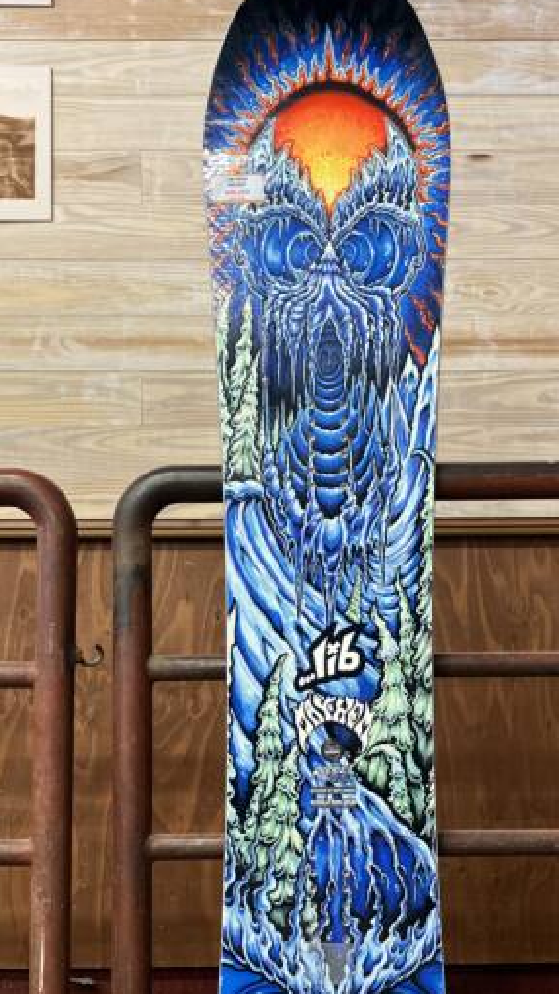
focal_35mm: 48
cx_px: 334
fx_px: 1264
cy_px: 597
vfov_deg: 42.7
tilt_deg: +1.9
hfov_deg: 24.9
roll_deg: -0.6
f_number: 1.8
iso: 80
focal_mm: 3.99
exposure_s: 1/50
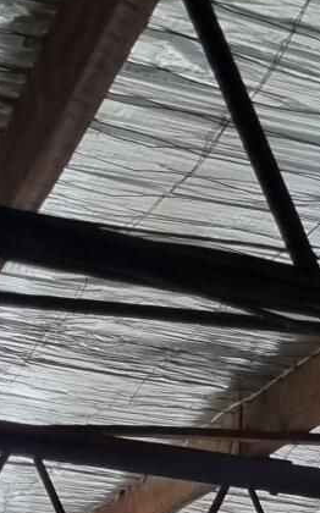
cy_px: 1196
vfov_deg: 11.8
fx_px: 2054
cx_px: 592
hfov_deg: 8.5
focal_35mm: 147
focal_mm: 5.4
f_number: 1.8
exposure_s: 1/50
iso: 320
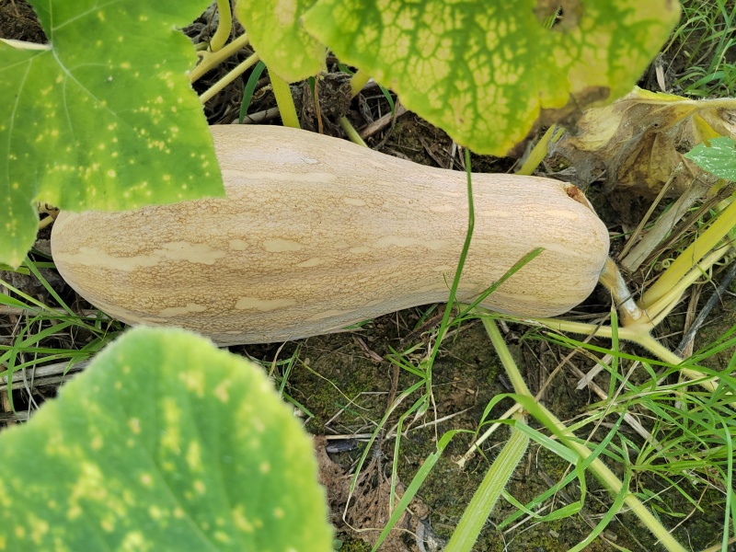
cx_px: 368
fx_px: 489
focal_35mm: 23
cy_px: 276
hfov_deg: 73.9
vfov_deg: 58.9
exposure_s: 1/100
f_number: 1.9
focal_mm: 5.52
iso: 189
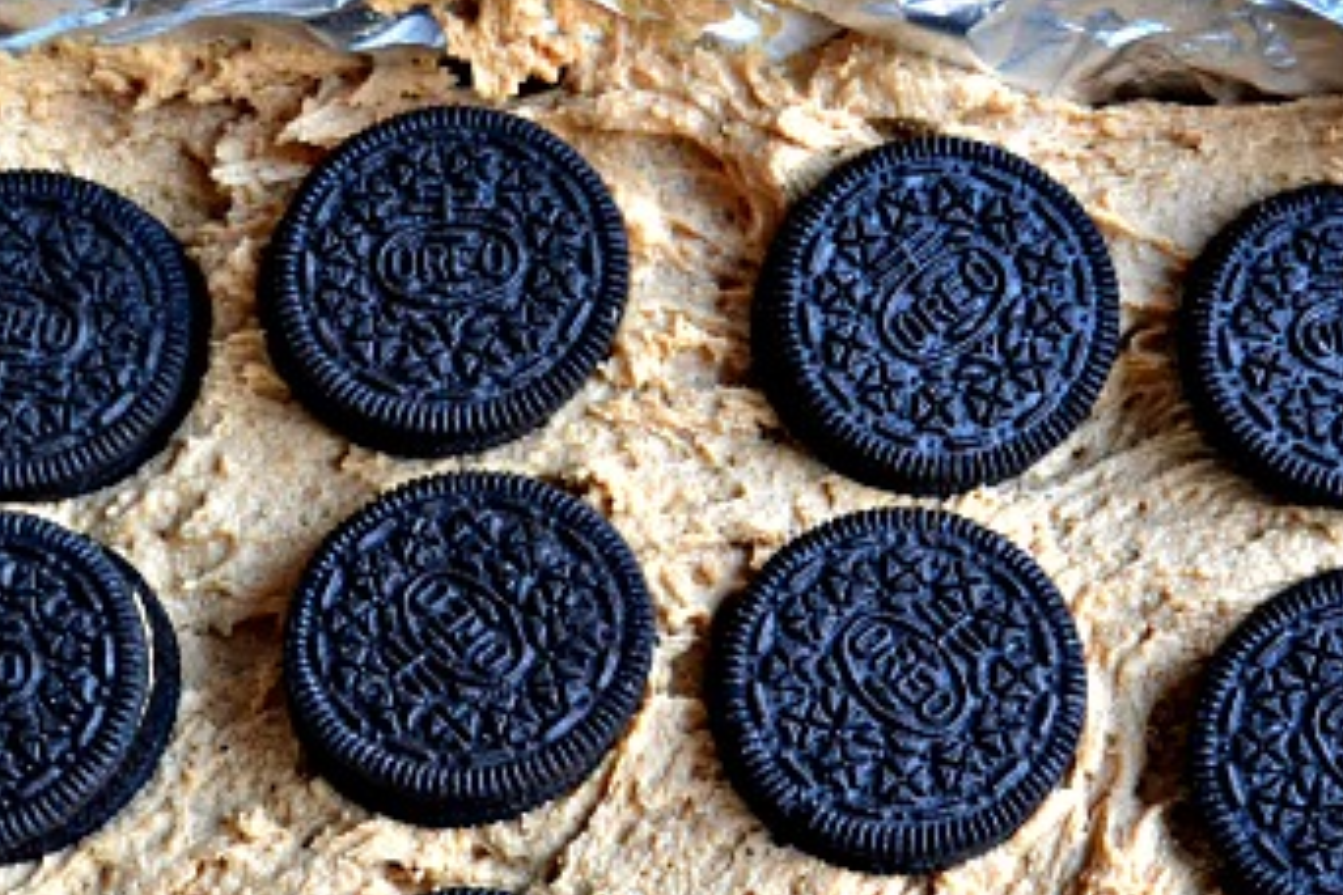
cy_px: 711
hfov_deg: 25.6
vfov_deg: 17.1
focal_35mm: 79
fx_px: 2947
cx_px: 840
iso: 3200
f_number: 4.5
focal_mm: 30
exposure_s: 1/40
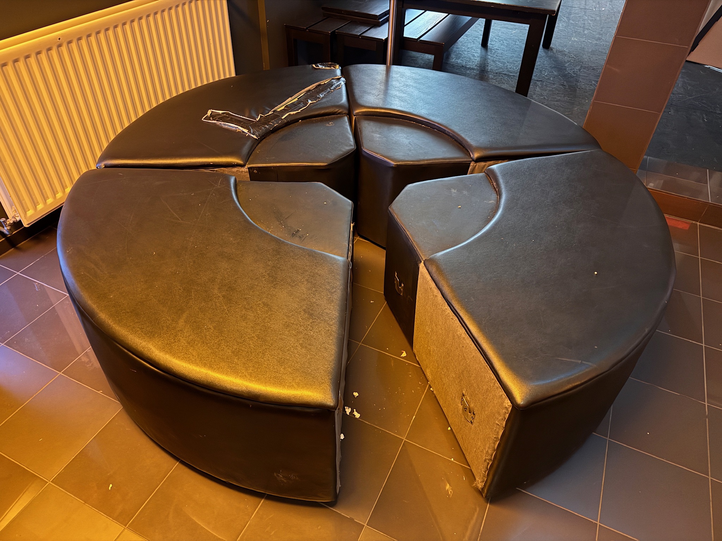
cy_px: 270
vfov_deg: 56.8
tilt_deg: -40.5
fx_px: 501
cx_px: 361
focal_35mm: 24
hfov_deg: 71.6
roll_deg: -2.0
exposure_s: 1/20
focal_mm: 6.76
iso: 1250
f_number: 1.78
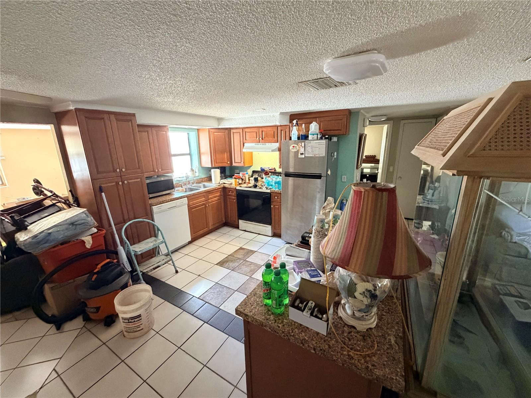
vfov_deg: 85.7
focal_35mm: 14
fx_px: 215
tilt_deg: -13.8
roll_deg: +1.3
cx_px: 266
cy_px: 199
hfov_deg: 102.1
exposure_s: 1/60
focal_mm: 2.22
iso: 800
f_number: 2.2
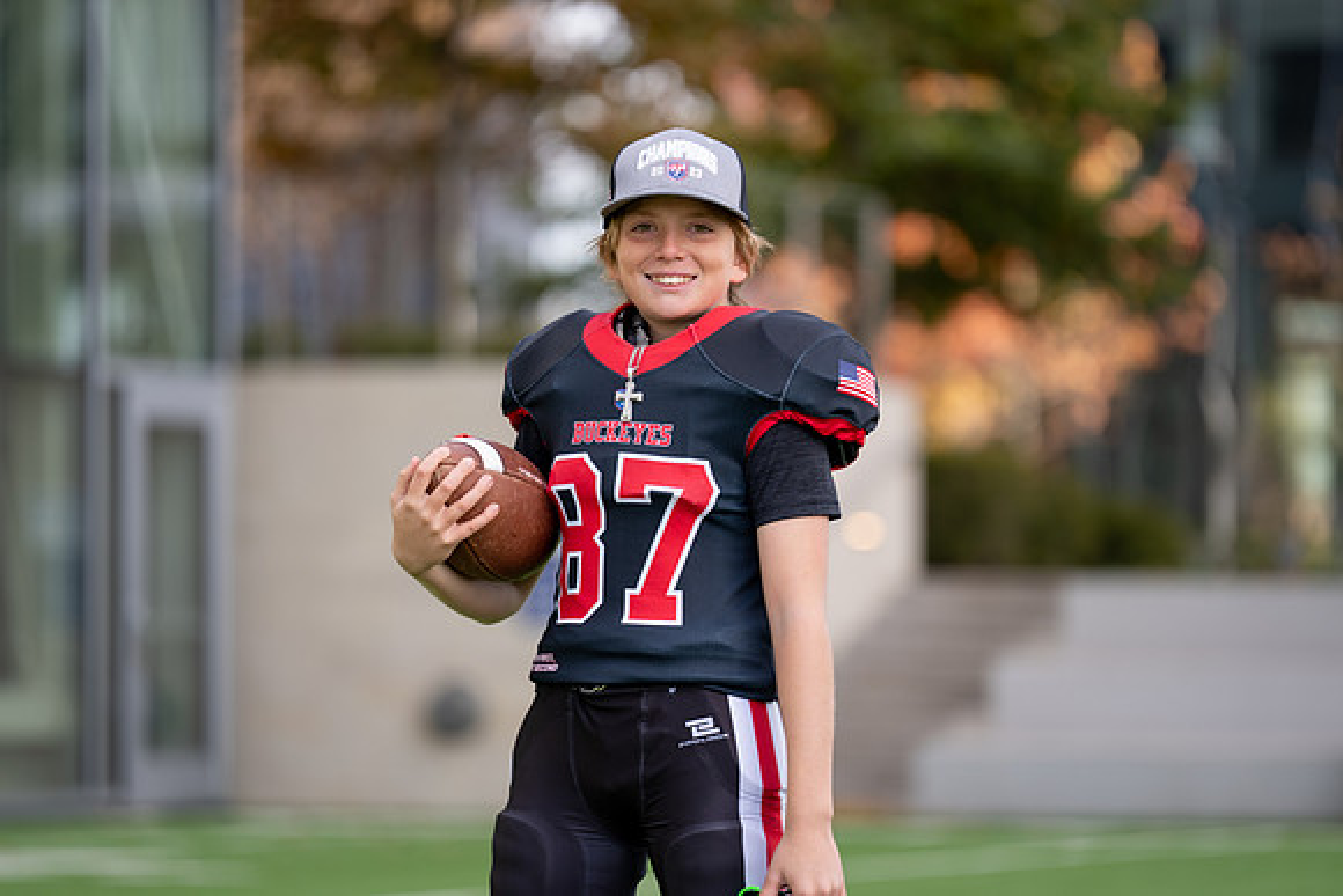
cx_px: 695
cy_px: 447
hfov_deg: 11.3
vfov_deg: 7.6
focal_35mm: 182
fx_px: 6789
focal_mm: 168
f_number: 2.8
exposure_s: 1/320
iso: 100
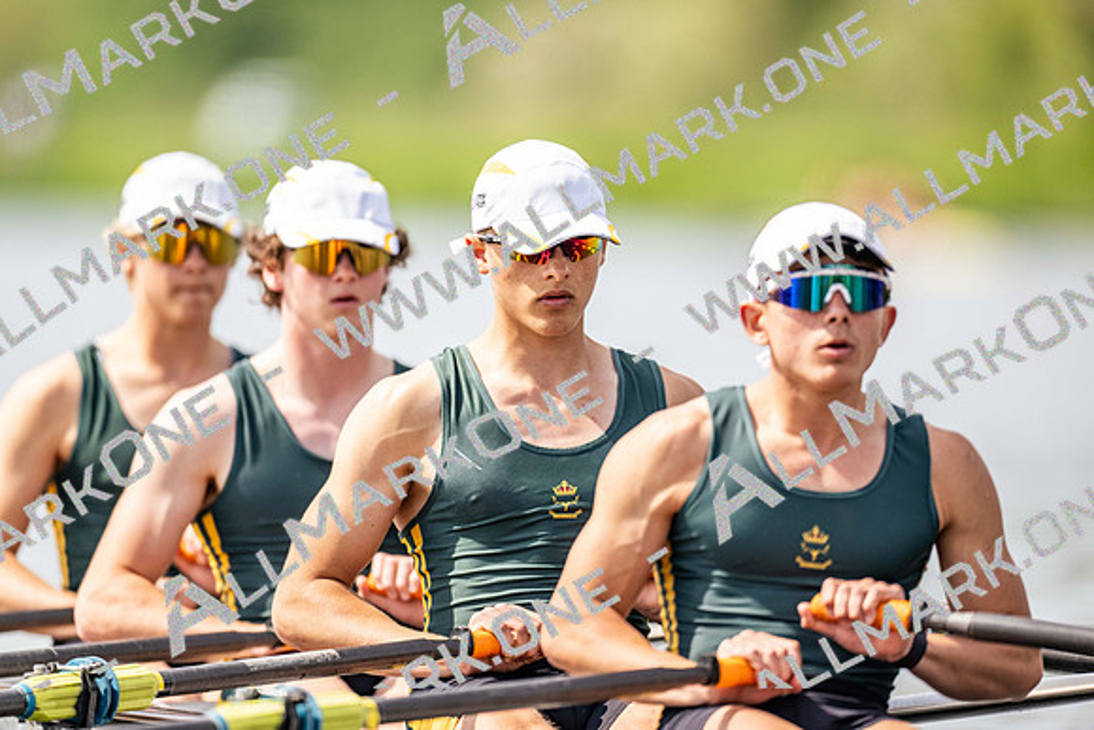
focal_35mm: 600
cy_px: 365
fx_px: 18237
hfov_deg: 3.4
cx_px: 547
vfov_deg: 2.3
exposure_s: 1/2500
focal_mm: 600
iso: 560
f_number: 4
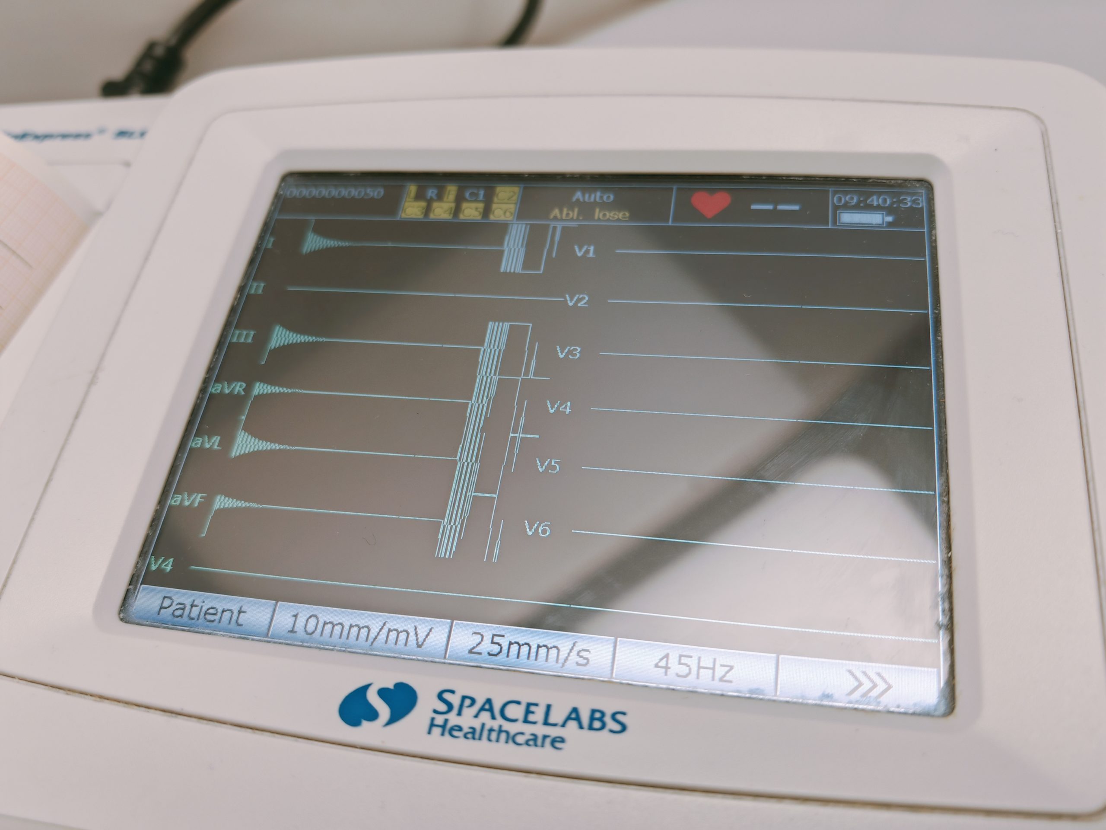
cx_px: 553
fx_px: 863
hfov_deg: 65.3
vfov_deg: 51.4
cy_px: 415
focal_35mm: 27
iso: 80
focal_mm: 6.83
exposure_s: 1/100
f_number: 2
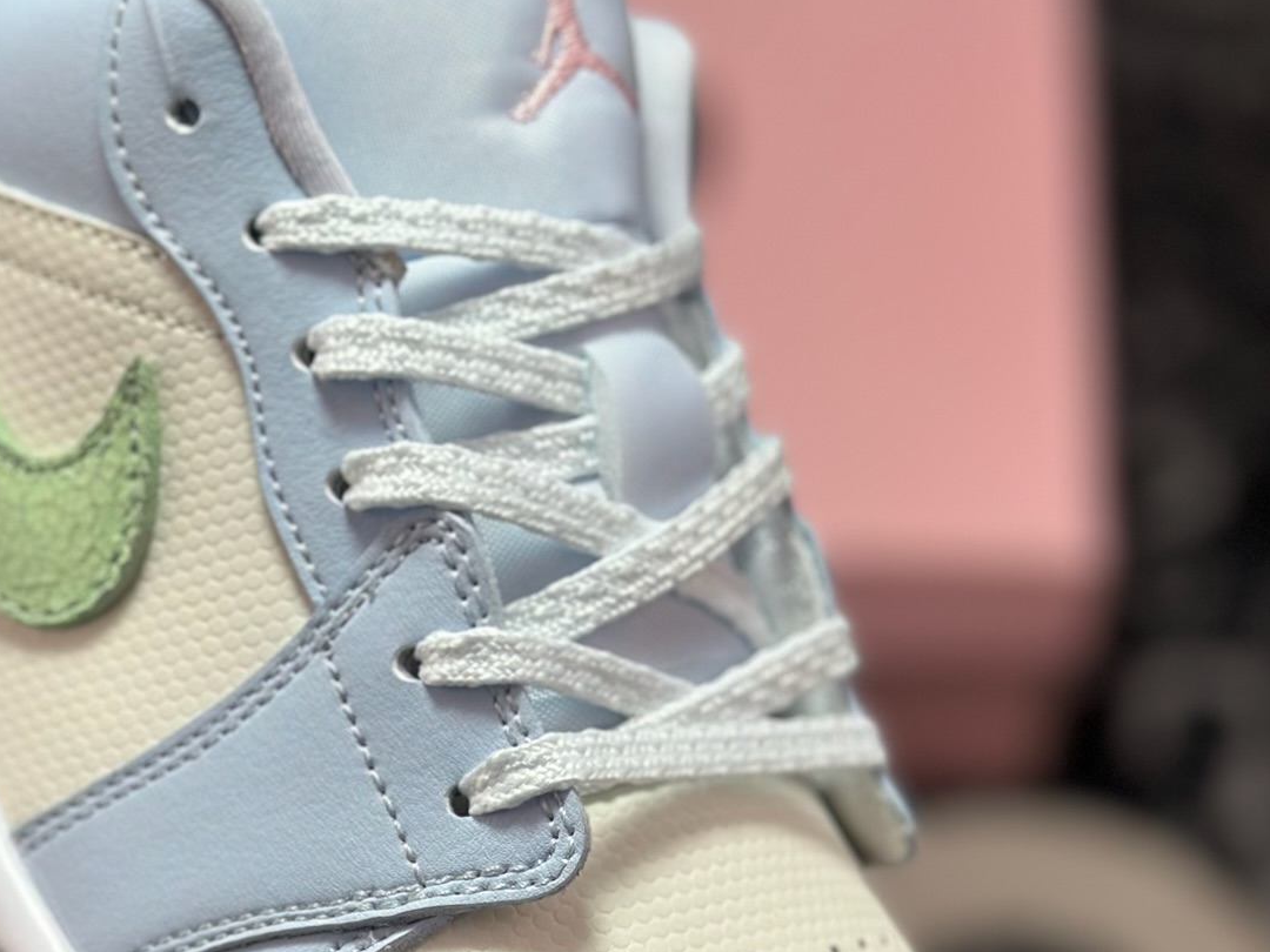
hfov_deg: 21.4
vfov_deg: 16.2
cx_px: 408
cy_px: 710
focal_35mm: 91
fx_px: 3339
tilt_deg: -57.1
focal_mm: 6.86
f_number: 1.78
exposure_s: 1/2028
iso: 80
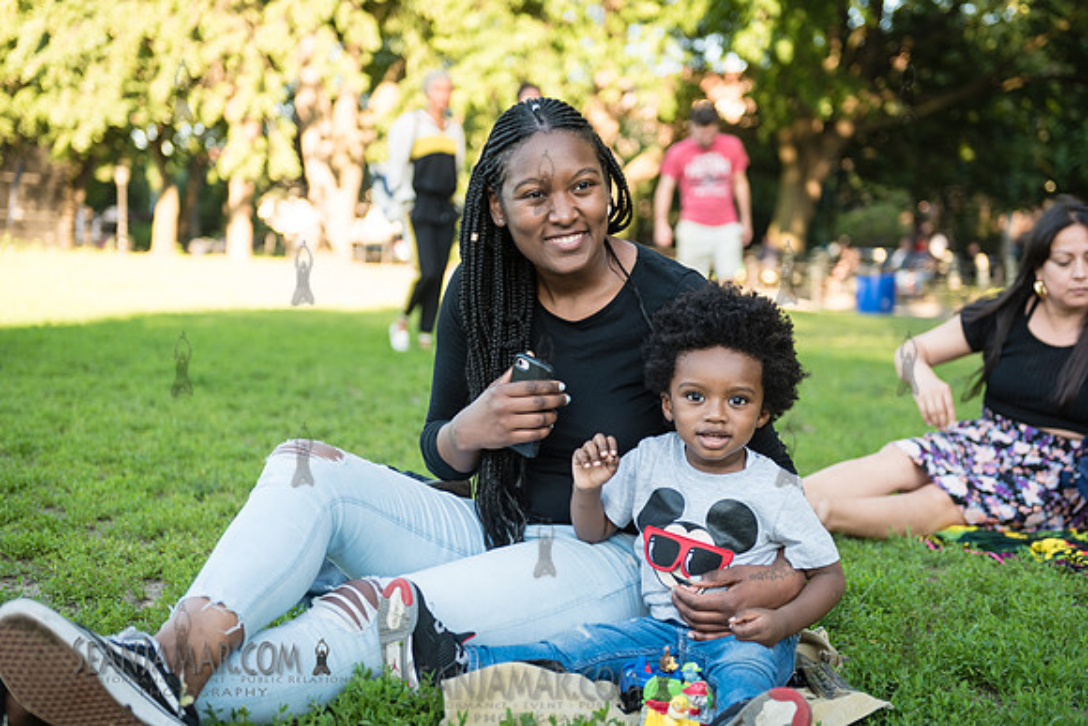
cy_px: 363
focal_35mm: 55
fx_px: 1663
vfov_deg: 24.6
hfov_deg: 36.2
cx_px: 544
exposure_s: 1/250
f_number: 2.8
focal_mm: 55
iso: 200
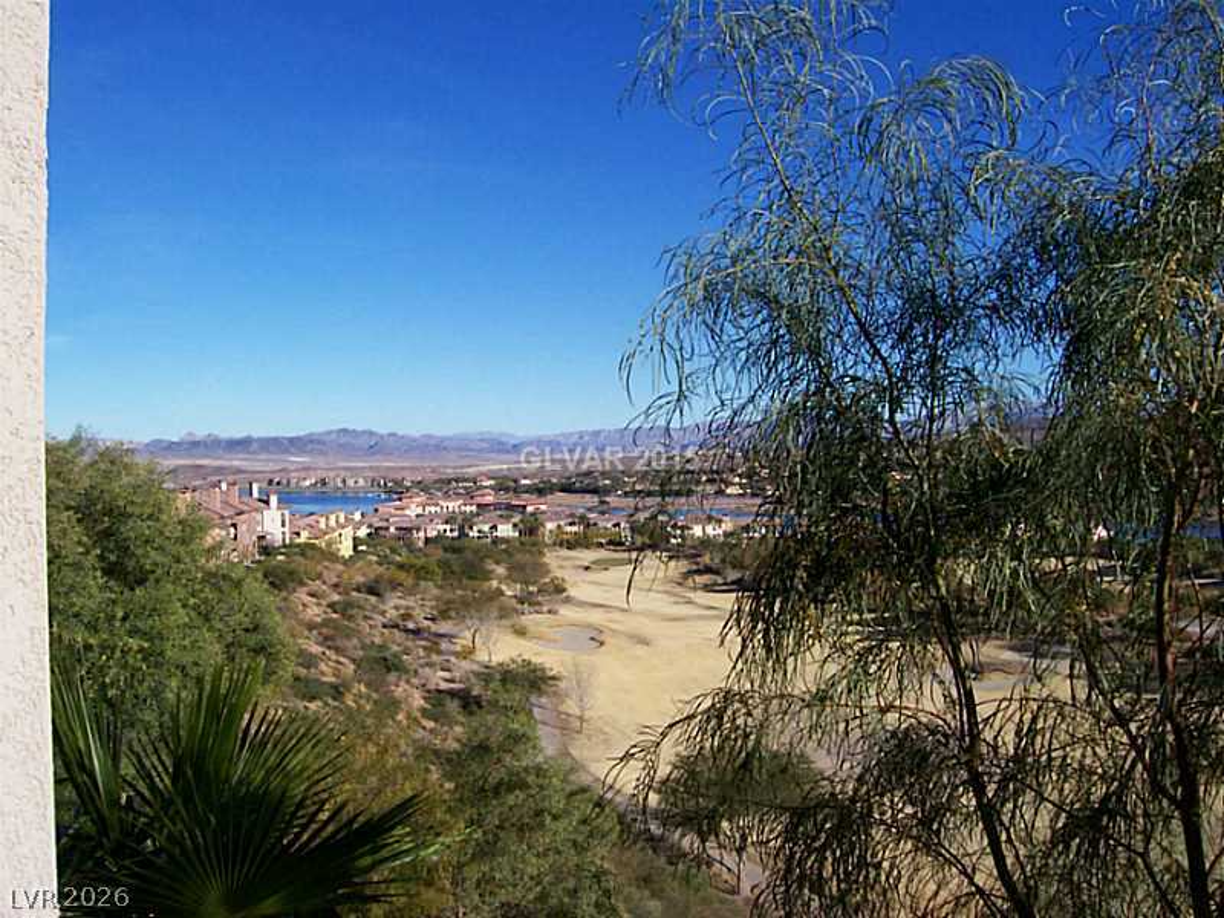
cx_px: 612
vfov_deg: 41.8
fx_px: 1202
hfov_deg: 54.0
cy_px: 459
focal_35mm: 34
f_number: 5.1
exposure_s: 1/579
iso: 80
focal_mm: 5.6
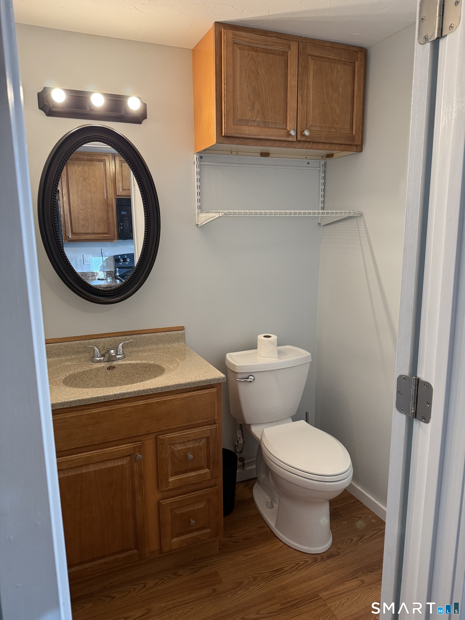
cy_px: 310
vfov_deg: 71.6
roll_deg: +0.3
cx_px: 232
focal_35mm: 24
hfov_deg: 56.8
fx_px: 430
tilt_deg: -10.6
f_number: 1.78
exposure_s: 1/120
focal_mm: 6.76
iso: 200
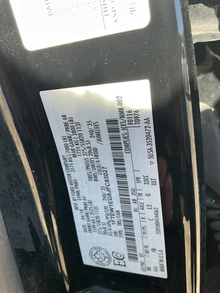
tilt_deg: -24.5
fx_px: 237
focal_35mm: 28
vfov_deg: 63.4
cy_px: 146
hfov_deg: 49.7
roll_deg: +4.5
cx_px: 110
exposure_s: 1/122
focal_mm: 3
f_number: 1.8
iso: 25
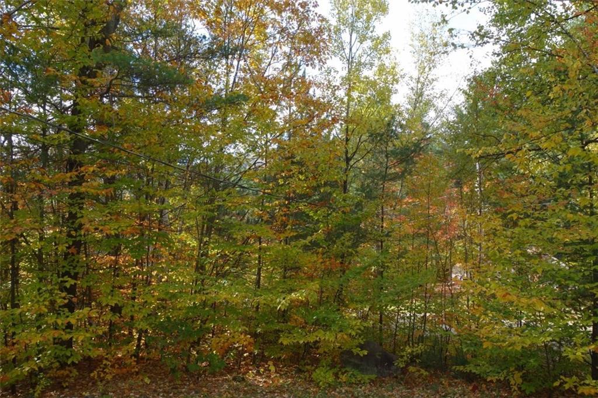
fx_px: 498
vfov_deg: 43.5
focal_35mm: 30
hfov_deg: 62.0
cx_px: 299
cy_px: 199
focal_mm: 11.32
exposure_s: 1/100
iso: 125
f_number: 5.6
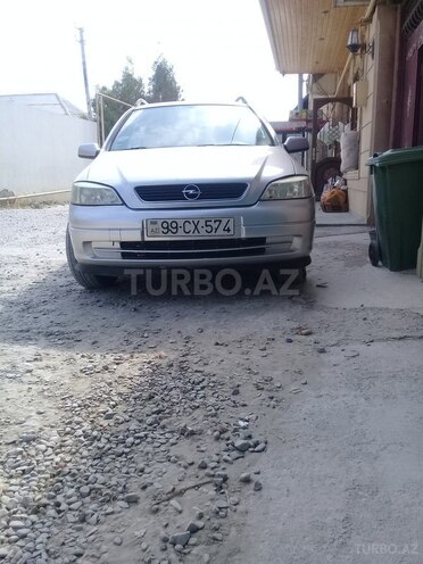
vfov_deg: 58.4
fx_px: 505
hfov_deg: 45.4
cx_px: 212
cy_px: 282
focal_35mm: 31
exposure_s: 1/542
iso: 50
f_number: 2.2
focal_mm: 3.3
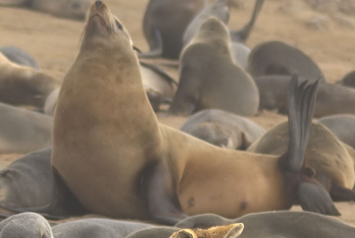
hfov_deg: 2.9
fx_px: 6958
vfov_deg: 2.0
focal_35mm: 705
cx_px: 246
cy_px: 264
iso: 80
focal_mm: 135
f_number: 7.1
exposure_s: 1/250
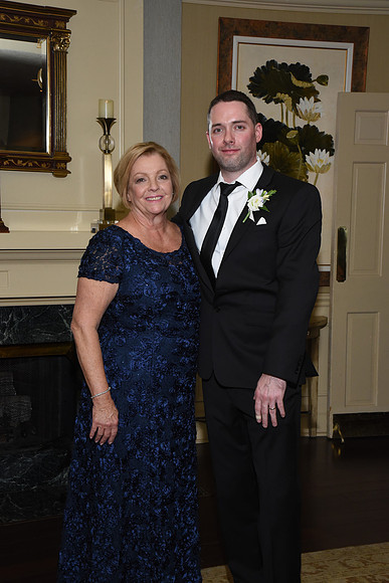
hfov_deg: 24.6
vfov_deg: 36.2
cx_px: 194
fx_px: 891
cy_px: 292
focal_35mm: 55
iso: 2500
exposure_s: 1/100
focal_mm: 55
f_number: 13
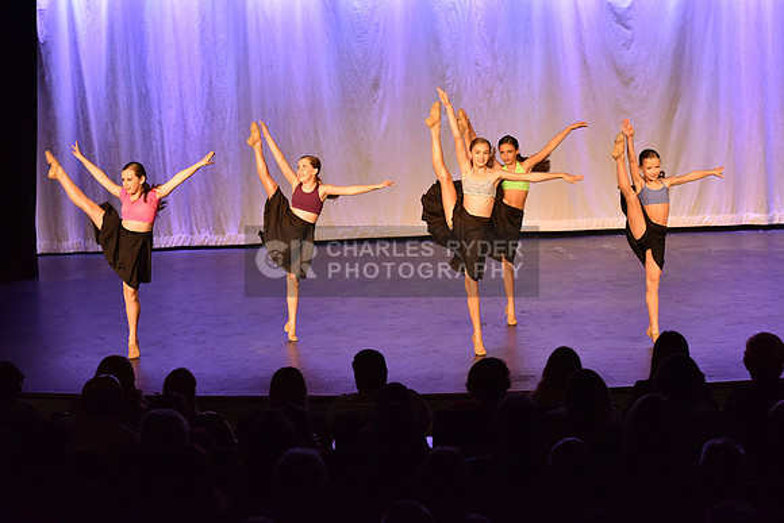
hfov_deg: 19.5
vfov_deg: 13.0
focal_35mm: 105
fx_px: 2287
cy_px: 262
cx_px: 392
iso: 2000
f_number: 4.5
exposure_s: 1/250
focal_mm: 105
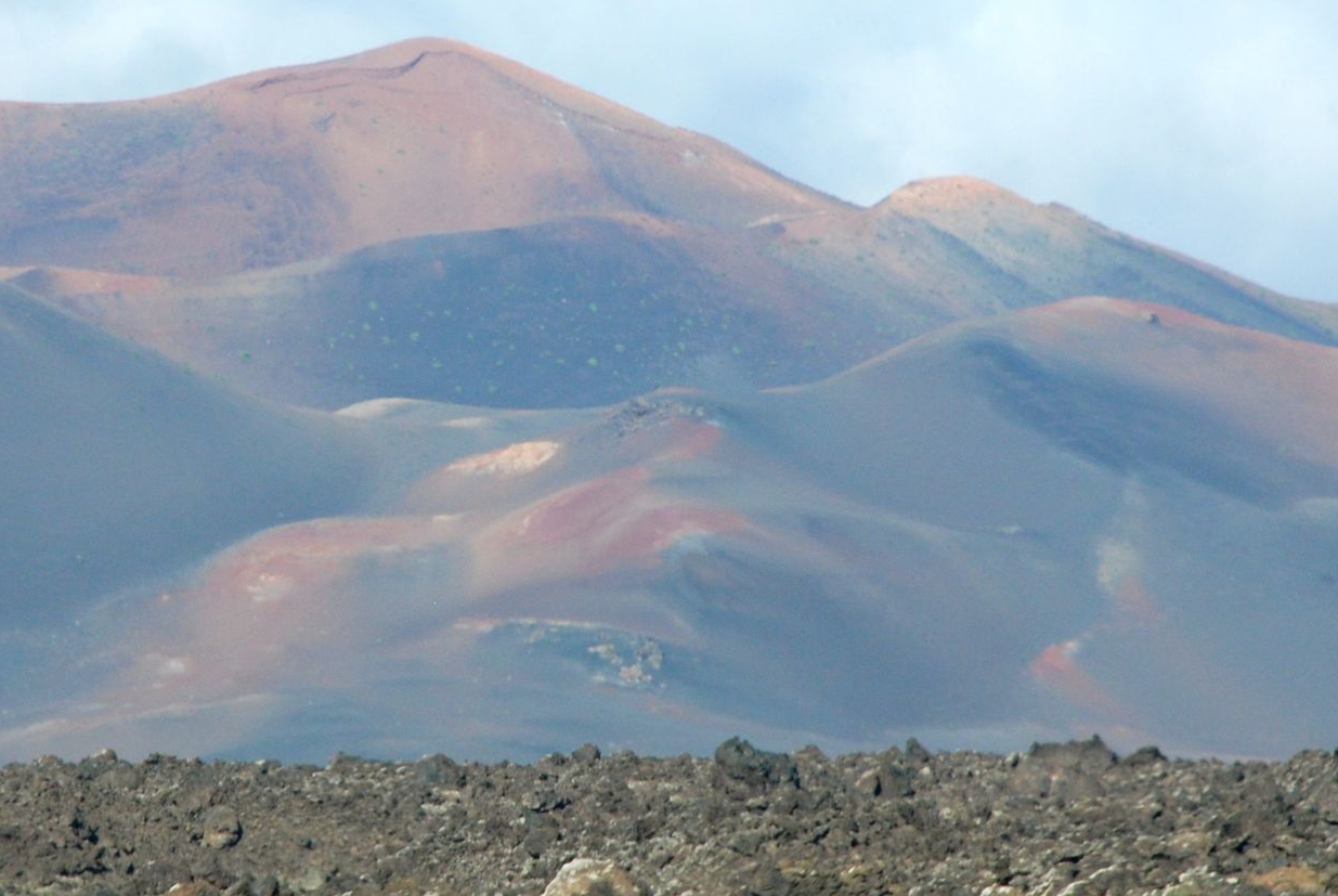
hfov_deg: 5.0
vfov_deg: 3.4
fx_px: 15259
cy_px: 356
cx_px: 431
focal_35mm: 410
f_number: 7.1
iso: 400
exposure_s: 1/800
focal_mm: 135
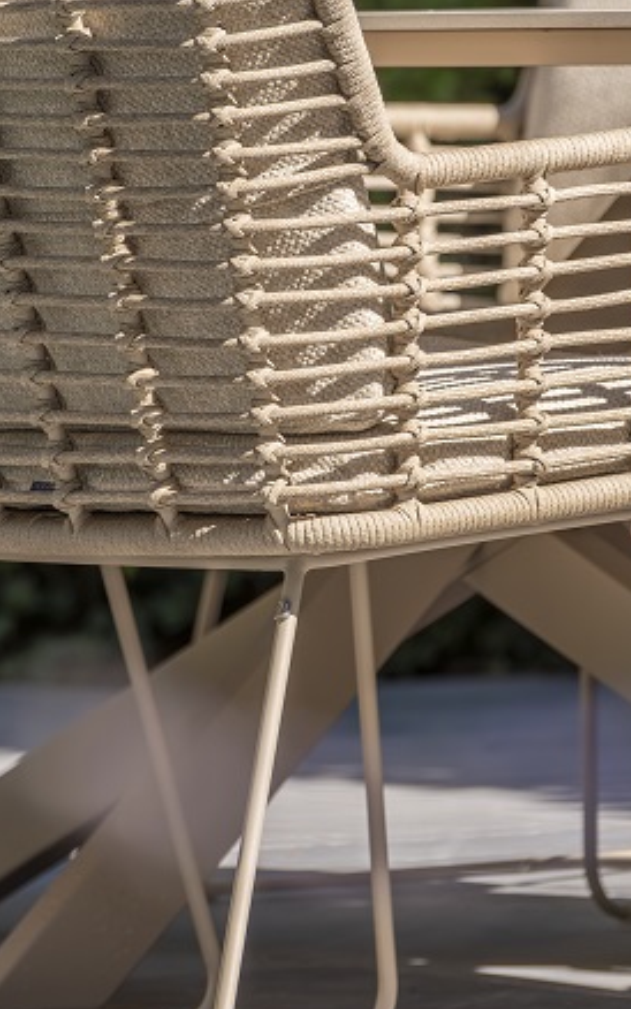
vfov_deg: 5.0
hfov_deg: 3.1
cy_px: 306
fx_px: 11494
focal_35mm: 418
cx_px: 281
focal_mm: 200
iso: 125
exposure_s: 1/400
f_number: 8
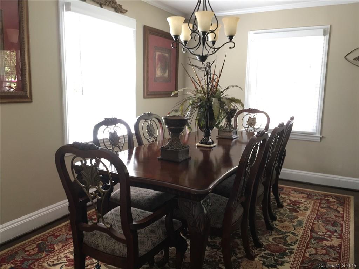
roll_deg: -0.7
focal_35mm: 29
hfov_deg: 61.7
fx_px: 301
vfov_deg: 48.2
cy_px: 134
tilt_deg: -8.5
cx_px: 180
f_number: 2.2
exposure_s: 1/30
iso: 100
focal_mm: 4.15
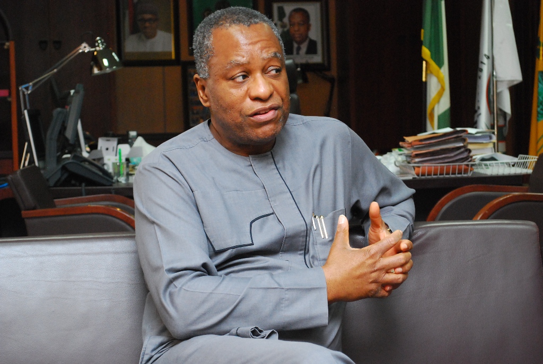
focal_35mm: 82
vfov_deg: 16.6
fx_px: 1247
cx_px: 272
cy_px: 182
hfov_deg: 24.6
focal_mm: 55
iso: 1600
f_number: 7.1
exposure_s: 1/60
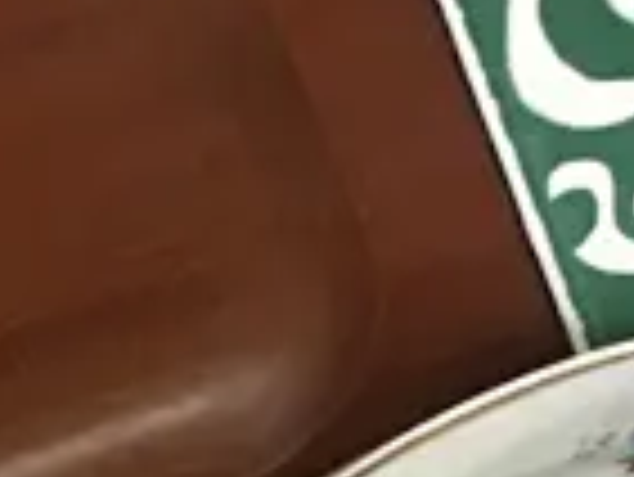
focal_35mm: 210
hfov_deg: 9.2
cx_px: -238
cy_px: 1143
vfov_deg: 6.7
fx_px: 3849
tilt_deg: -53.9
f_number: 2.2
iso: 125
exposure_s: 1/17
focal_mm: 4.15
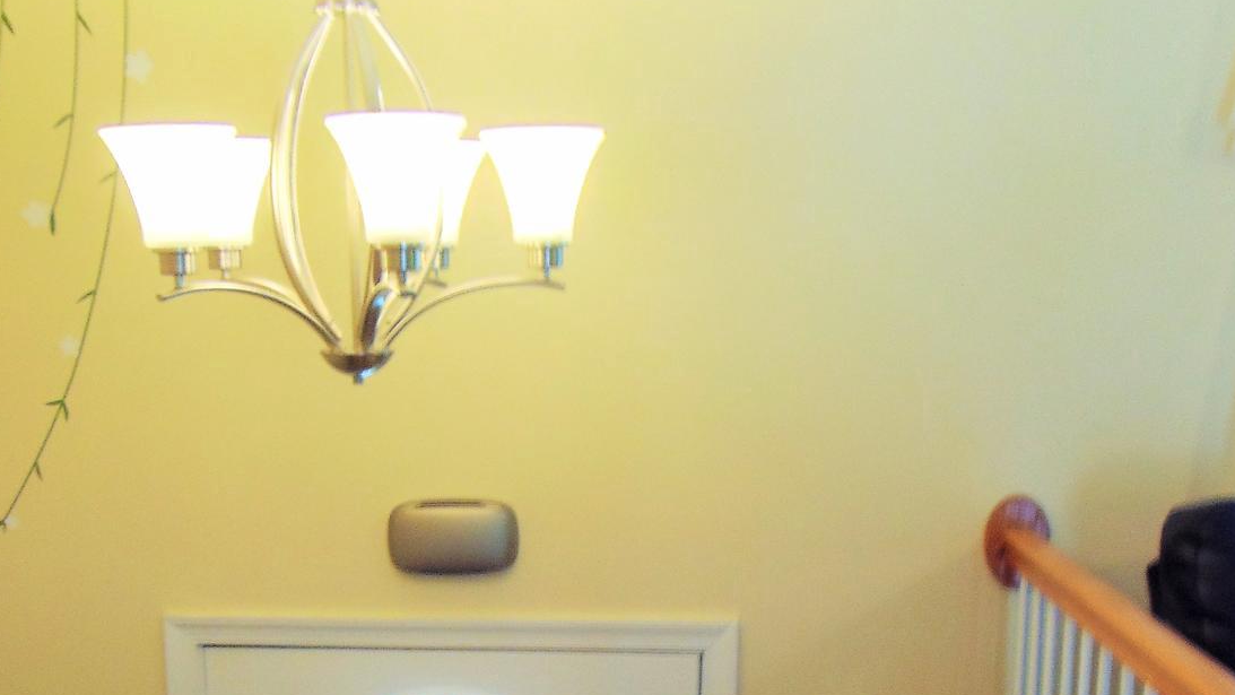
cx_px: 552
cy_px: 693
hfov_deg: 40.5
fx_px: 1670
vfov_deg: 22.6
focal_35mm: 51
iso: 80
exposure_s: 1/4
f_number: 7.7
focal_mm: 4.5
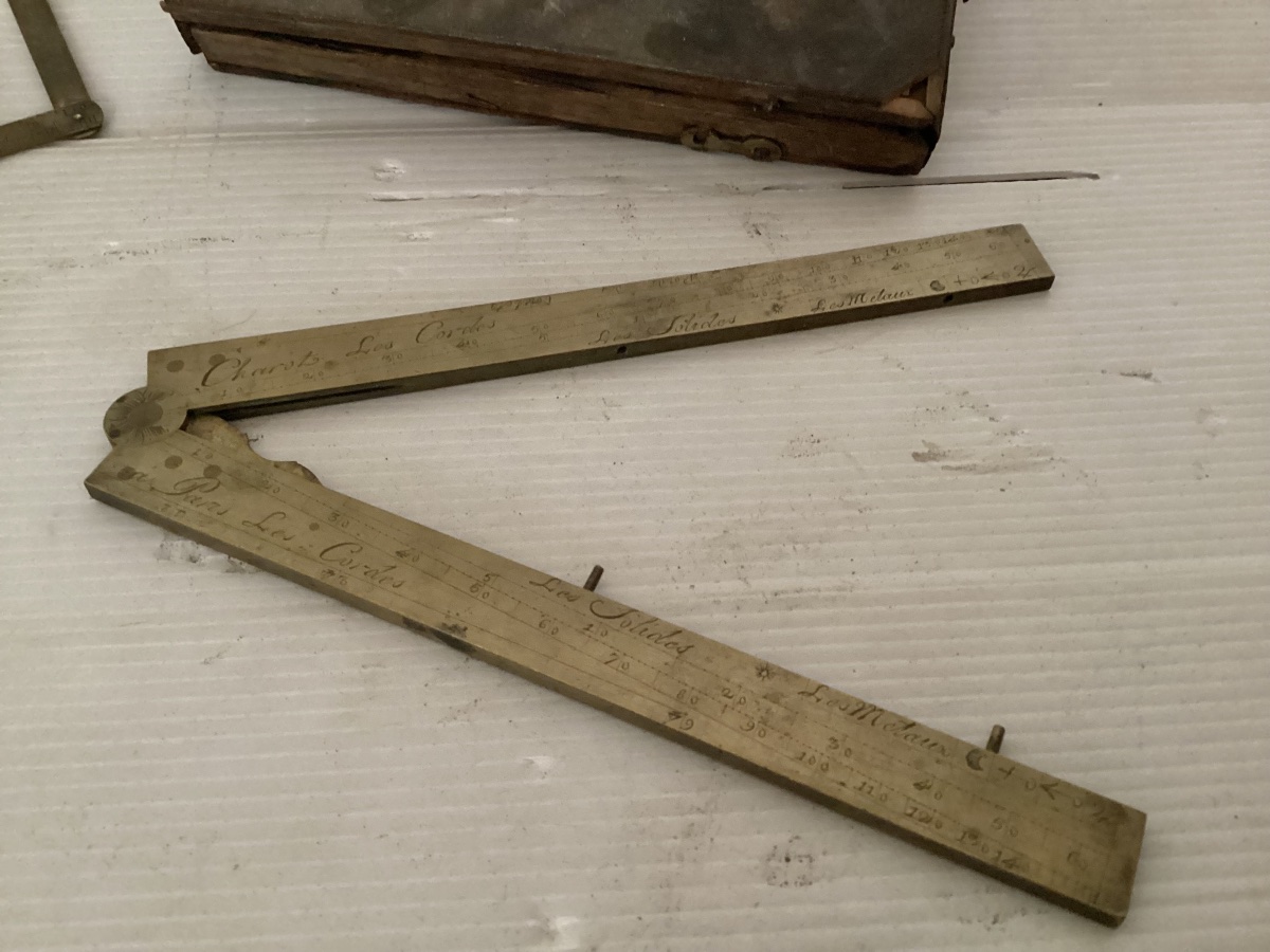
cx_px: 635
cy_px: 476
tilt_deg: -51.4
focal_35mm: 31
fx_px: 1137
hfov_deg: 58.4
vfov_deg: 45.4
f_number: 2.4
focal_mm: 3.3
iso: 640
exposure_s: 1/25
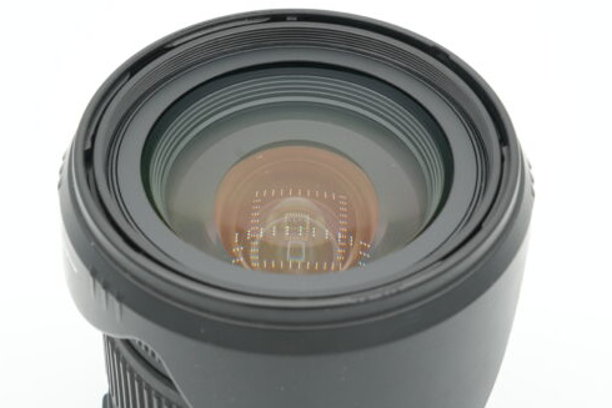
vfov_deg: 14.6
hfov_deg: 21.8
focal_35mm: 94
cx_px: 290
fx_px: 1592
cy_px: 161
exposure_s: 1/80
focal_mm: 51
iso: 500
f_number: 11
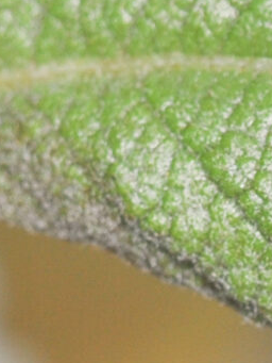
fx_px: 11318
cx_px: -474
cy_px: -27
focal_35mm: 1081
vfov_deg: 1.8
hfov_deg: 1.4
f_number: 16
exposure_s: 1/160
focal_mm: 150
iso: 500
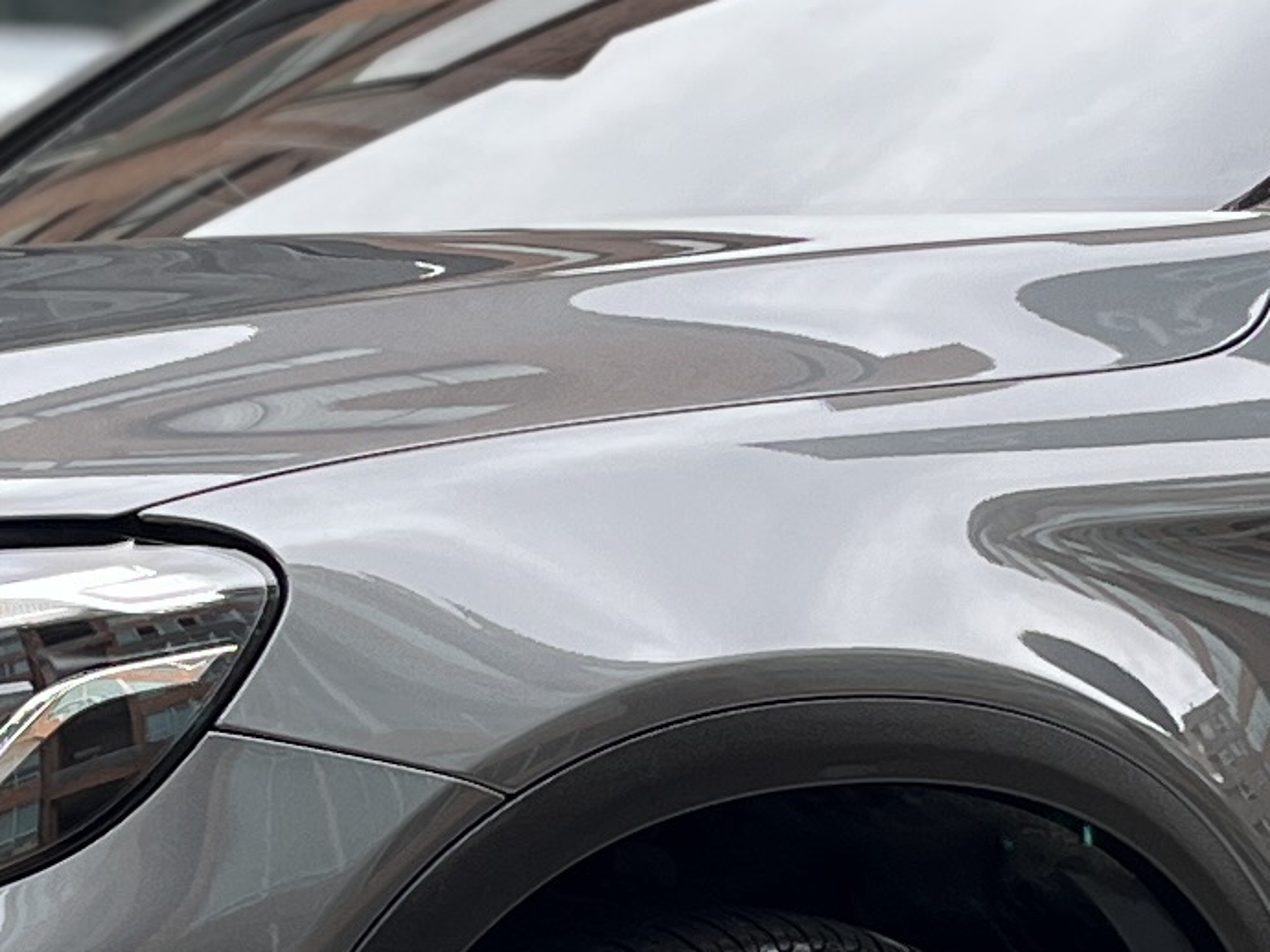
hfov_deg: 13.0
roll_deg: +0.2
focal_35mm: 152
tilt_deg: +1.3
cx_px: 486
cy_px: 803
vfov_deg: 9.7
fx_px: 5575
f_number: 1.6
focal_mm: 5.1
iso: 50
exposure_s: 1/510
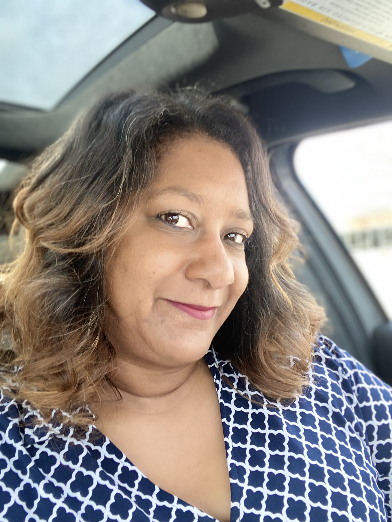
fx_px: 453
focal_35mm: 30
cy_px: 261
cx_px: 196
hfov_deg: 46.8
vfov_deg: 60.0
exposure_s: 1/85
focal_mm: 2.71
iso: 100
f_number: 2.2
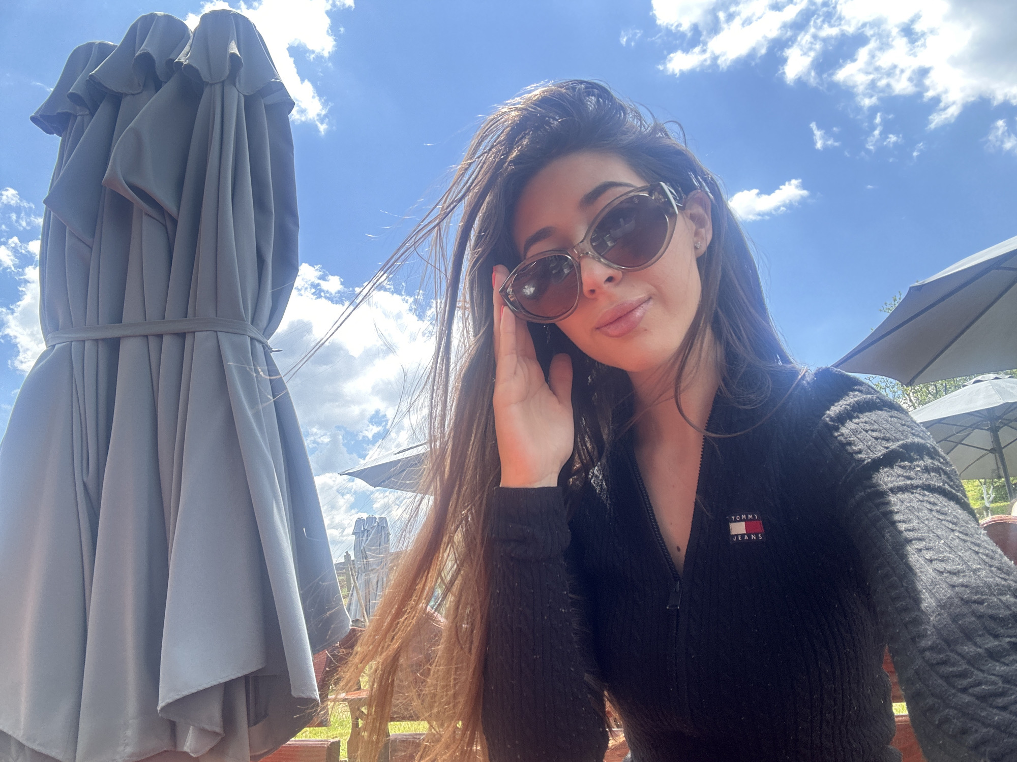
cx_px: 508
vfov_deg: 58.9
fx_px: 676
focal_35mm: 23
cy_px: 381
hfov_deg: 73.9
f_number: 1.9
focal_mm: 2.69
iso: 25
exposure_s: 1/381
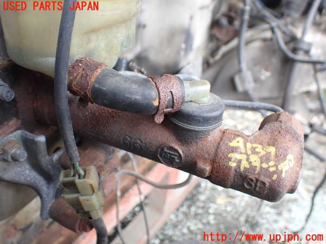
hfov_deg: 60.0
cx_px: 163
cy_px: 122
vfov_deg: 46.8
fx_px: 283
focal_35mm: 30
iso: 200
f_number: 2.3
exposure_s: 1/125
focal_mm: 5.4
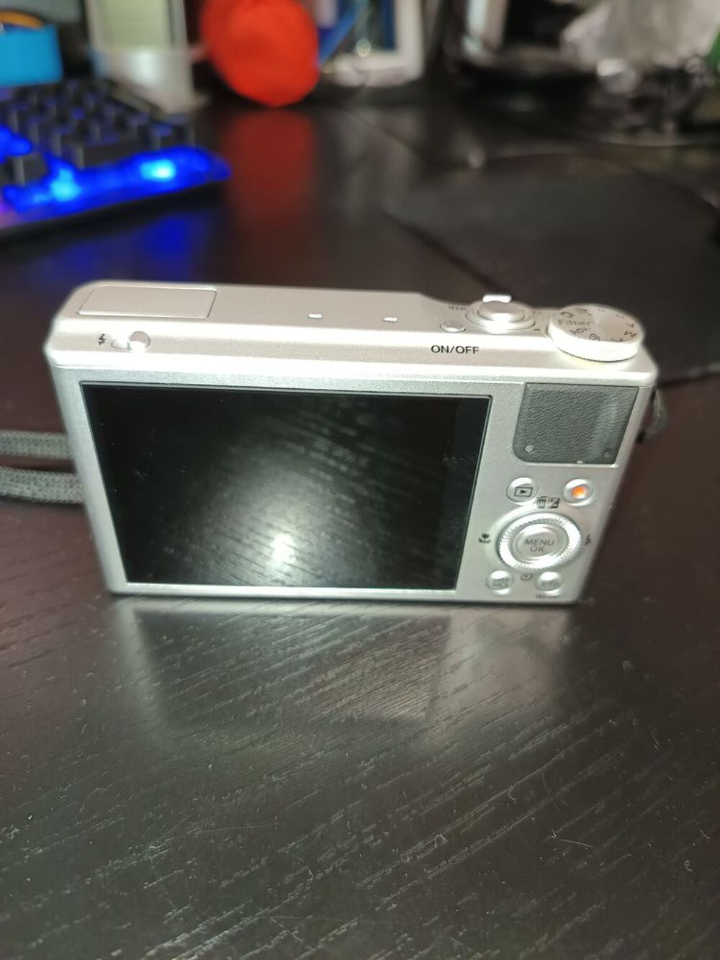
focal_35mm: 24
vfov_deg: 71.6
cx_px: 360
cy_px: 480
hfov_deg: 56.8
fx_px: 665
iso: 1133
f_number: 1.7
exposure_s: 1/20
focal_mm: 5.31
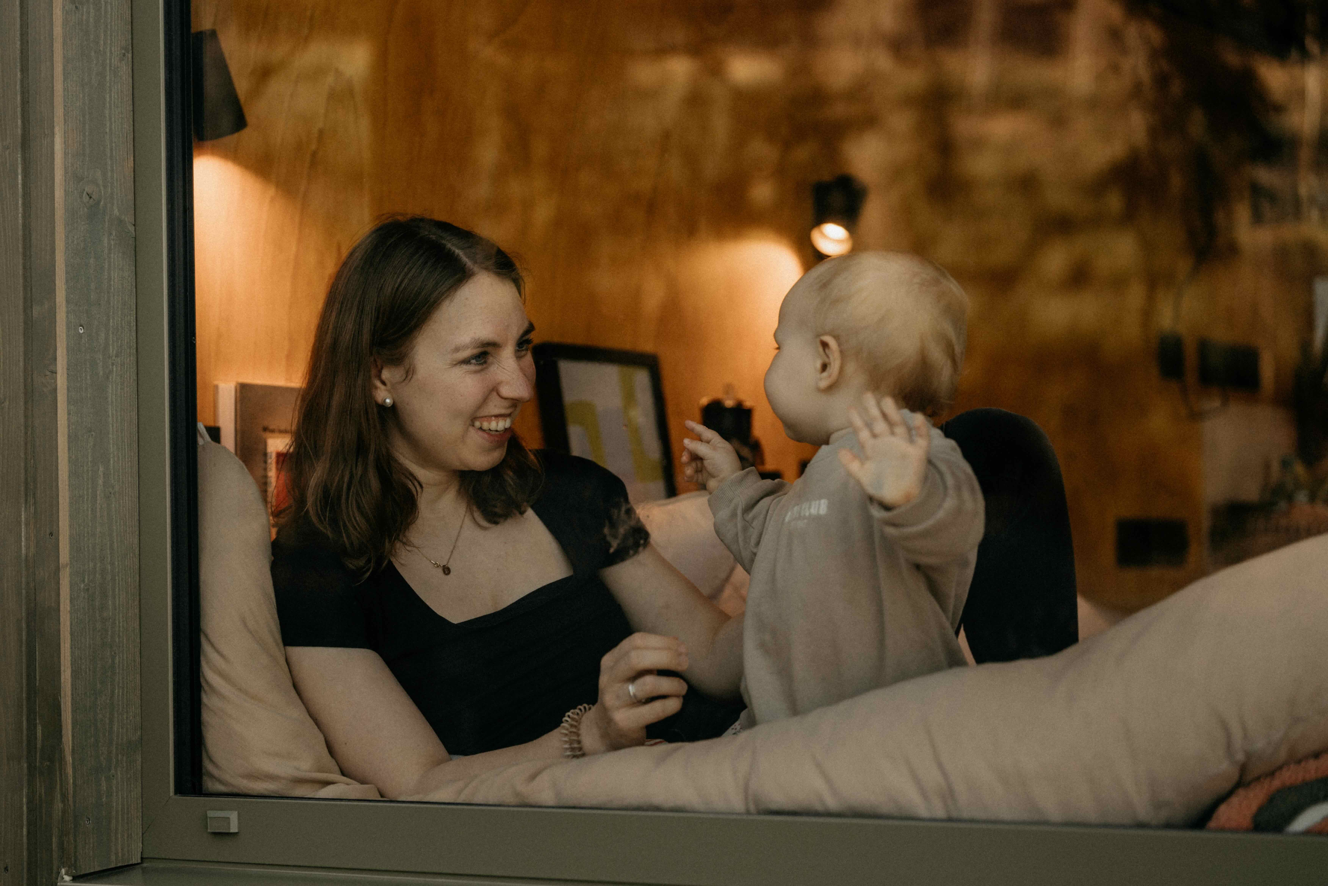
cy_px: 443
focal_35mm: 70
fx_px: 2582
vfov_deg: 19.5
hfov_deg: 28.8
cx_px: 664
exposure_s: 1/1250
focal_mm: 70
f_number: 2.8
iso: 640
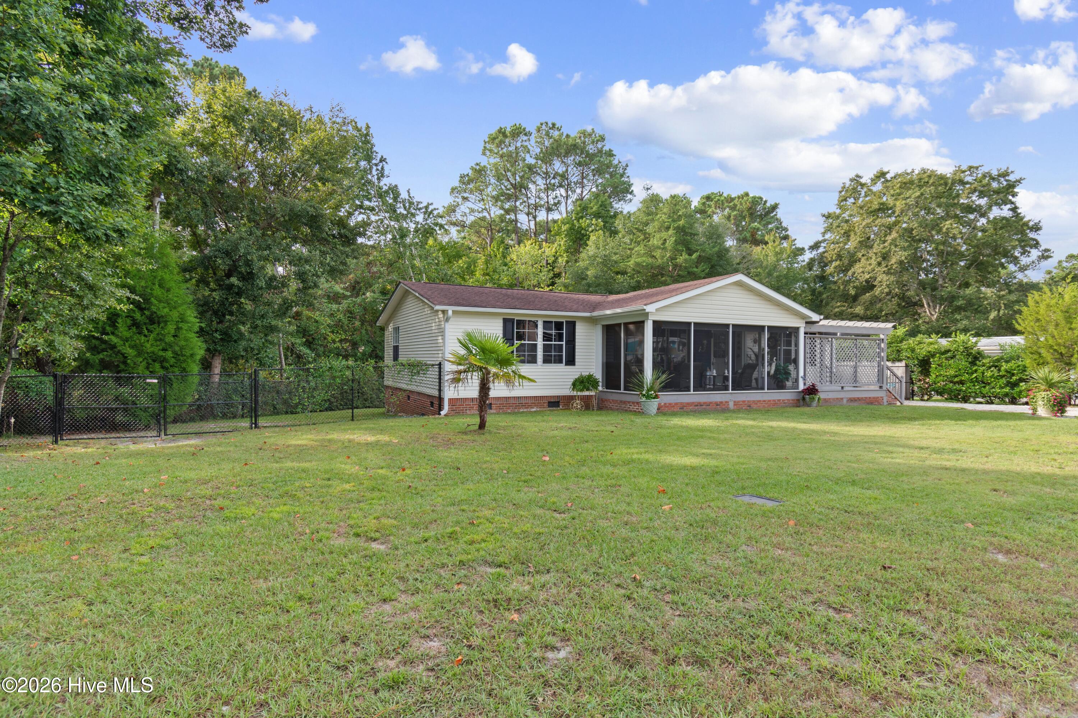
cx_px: 539
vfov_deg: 64.6
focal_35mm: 19
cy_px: 359
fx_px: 569
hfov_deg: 86.9
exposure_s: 1/100
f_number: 5
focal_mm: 13
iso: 100
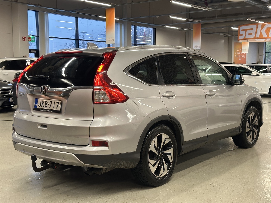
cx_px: 136
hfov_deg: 39.7
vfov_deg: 30.3
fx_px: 376
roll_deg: -0.5
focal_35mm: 48
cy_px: 102
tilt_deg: -5.4
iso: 100
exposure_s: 1/50
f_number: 1.78
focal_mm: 6.86
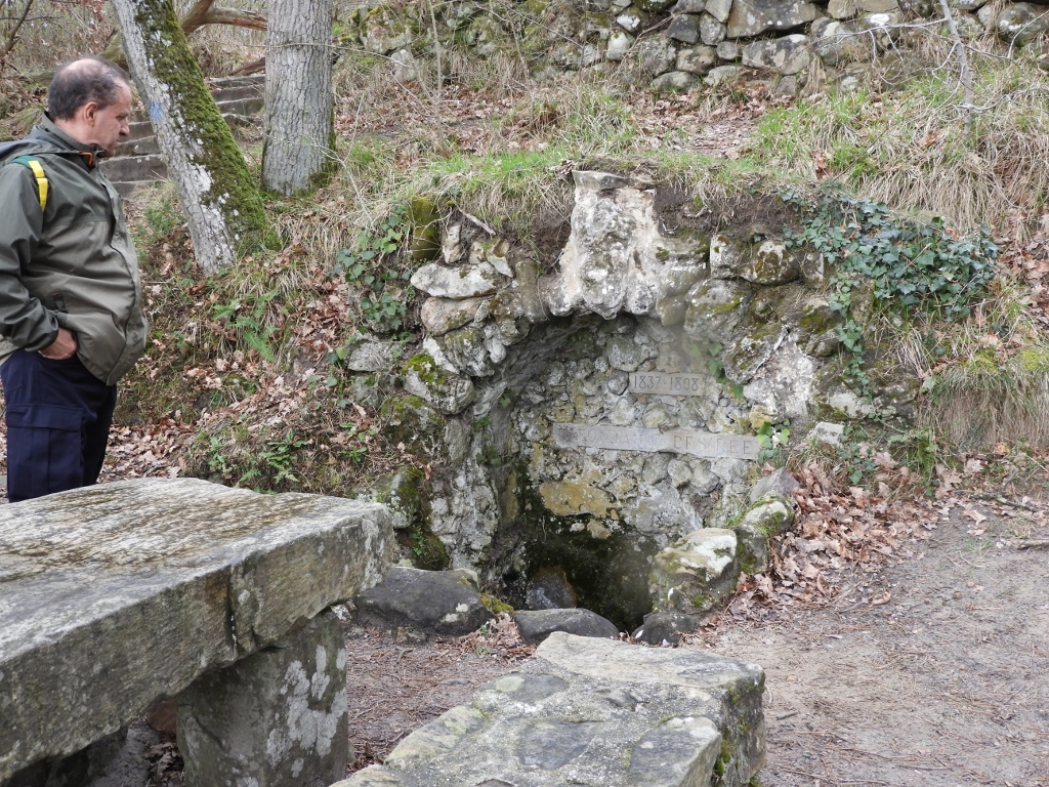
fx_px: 1212
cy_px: 394
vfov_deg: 36.0
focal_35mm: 40
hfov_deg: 46.8
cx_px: 524
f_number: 3.8
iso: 200
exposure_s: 1/30
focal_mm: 7.2
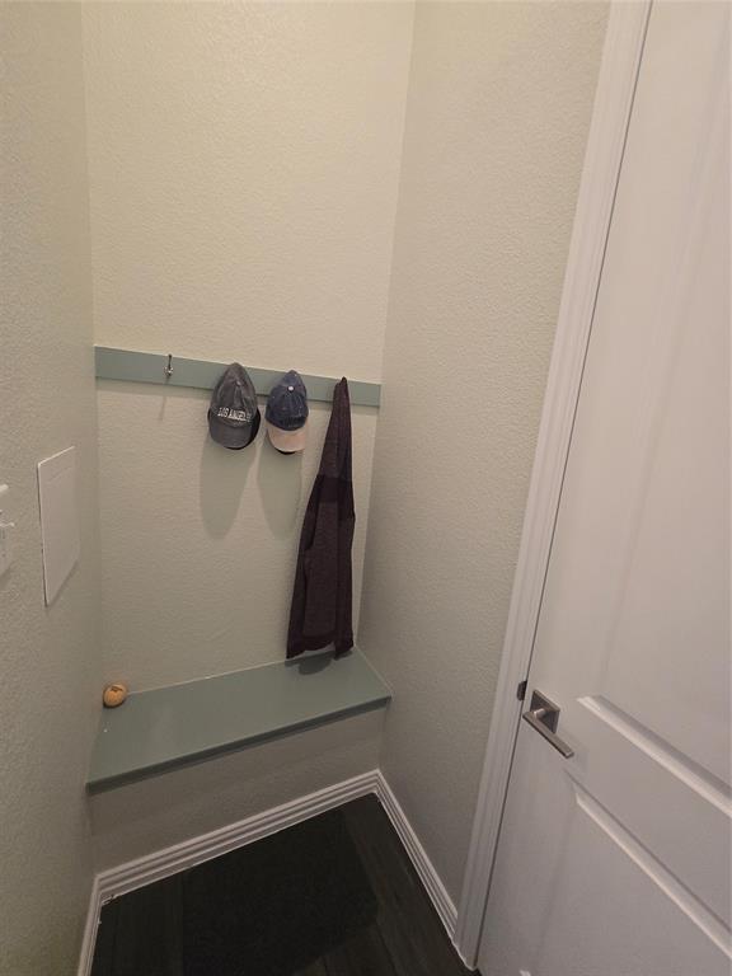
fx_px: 367
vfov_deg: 106.2
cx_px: 366
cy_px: 488
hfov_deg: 89.9
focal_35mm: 13
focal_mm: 1.7
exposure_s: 1/60
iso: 250
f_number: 2.2
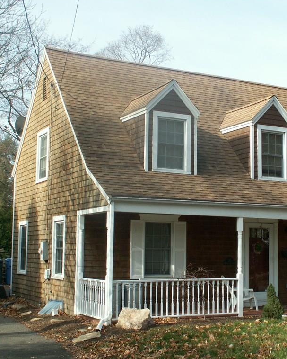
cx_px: 219
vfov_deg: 32.5
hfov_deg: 25.9
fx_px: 615
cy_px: 178
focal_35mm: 58
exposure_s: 1/125
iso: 50
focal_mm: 7.24
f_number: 5
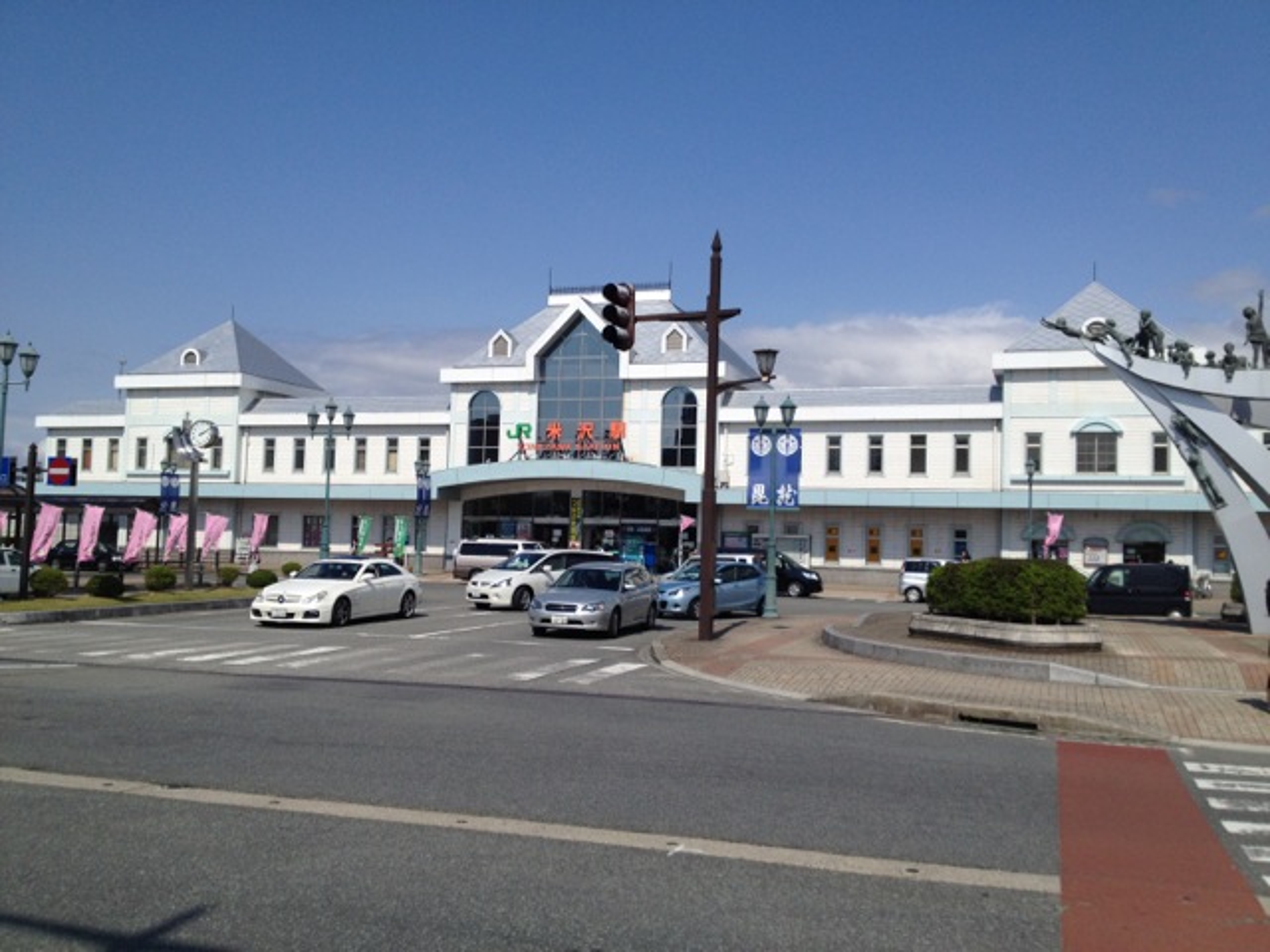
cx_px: 635
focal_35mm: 35
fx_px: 1284
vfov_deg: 40.7
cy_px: 476
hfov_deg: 52.6
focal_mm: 4.28
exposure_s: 1/3690
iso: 64
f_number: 2.4
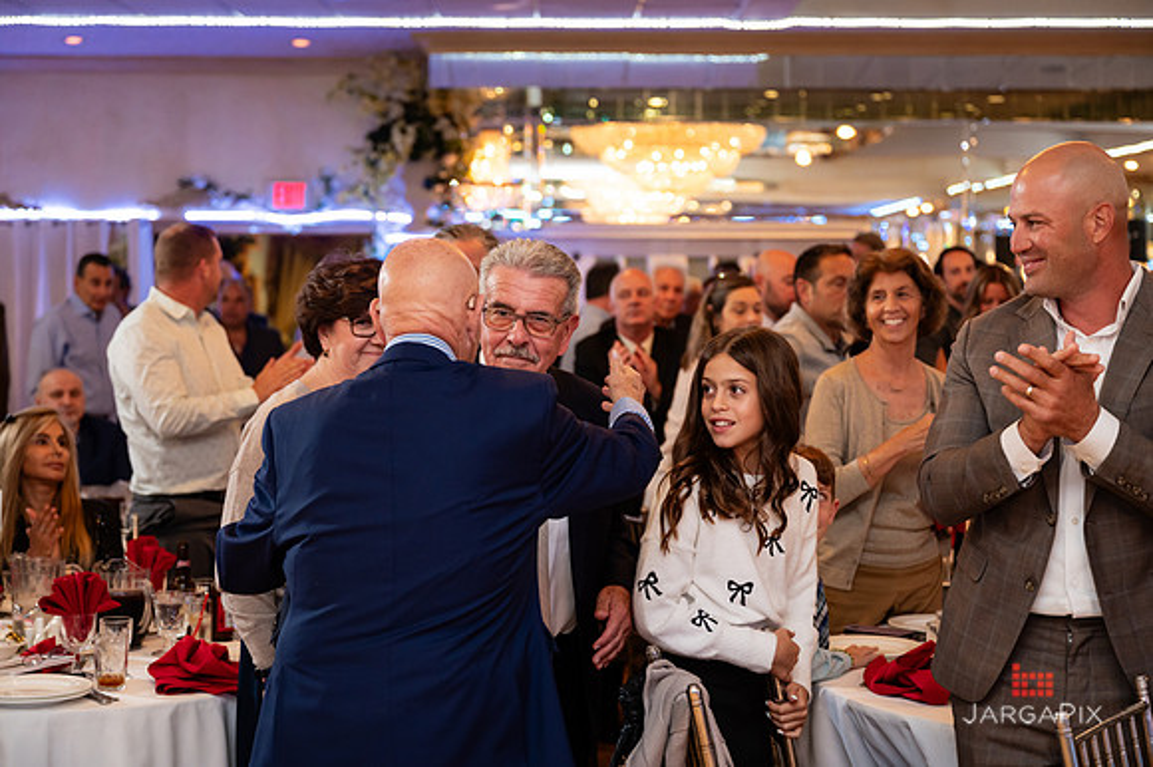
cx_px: 576
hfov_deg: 33.9
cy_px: 384
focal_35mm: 59
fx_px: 1894
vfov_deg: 22.9
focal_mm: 57
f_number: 3.2
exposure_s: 1/200
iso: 1250
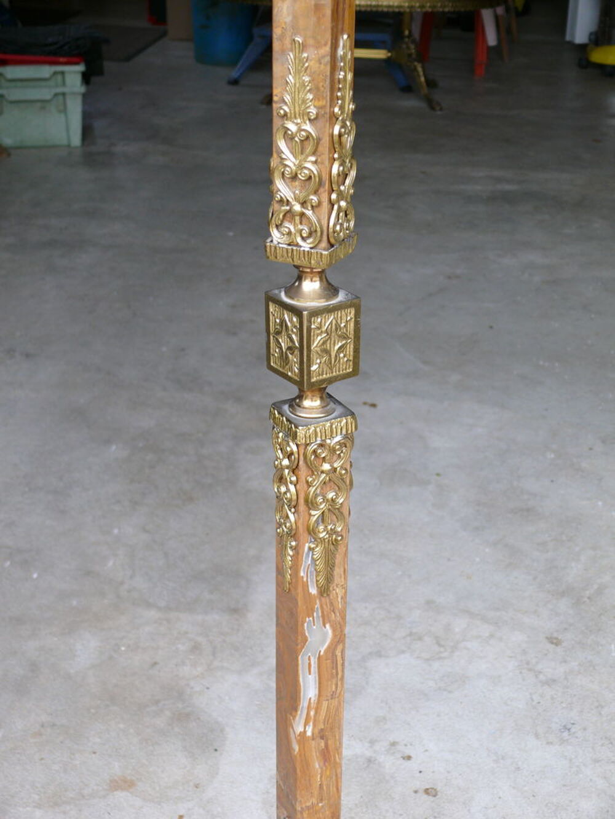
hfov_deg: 26.1
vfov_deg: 34.3
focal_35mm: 56
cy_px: 410
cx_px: 308
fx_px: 1326
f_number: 3.2
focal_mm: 11.8
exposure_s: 1/30
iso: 100
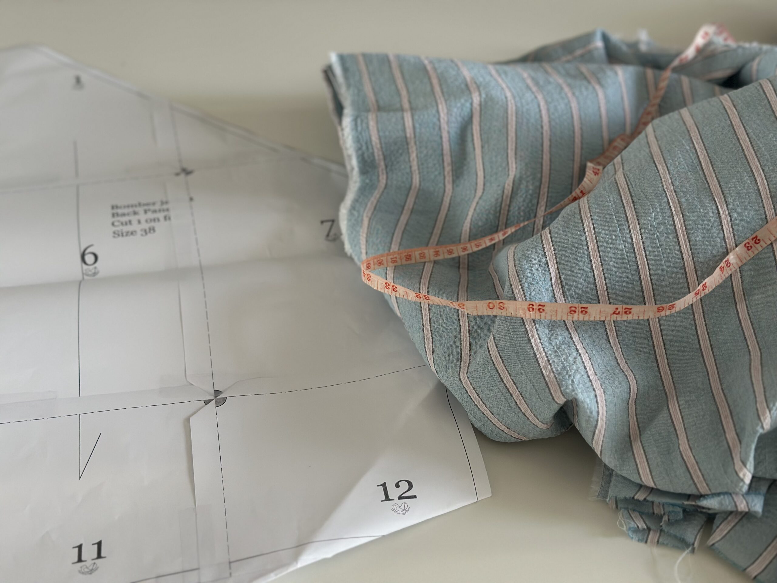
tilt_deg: -41.1
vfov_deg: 30.3
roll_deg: +0.6
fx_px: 1077
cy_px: 292
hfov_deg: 39.7
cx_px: 388
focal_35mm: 48
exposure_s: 1/60
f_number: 1.78
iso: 250
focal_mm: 6.86
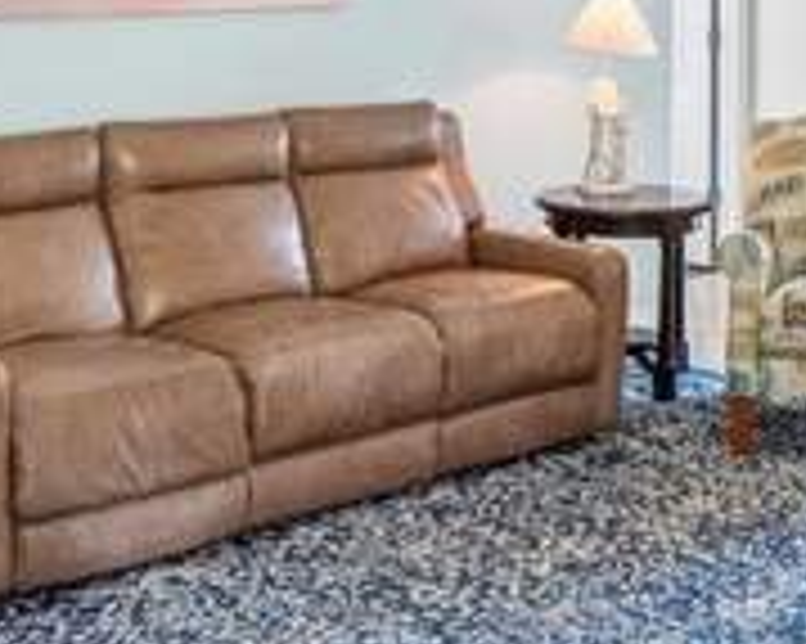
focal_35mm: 67
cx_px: 545
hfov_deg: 28.1
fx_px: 1597
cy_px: -68
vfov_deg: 21.6
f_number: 8
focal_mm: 16
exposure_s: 1/10
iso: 400
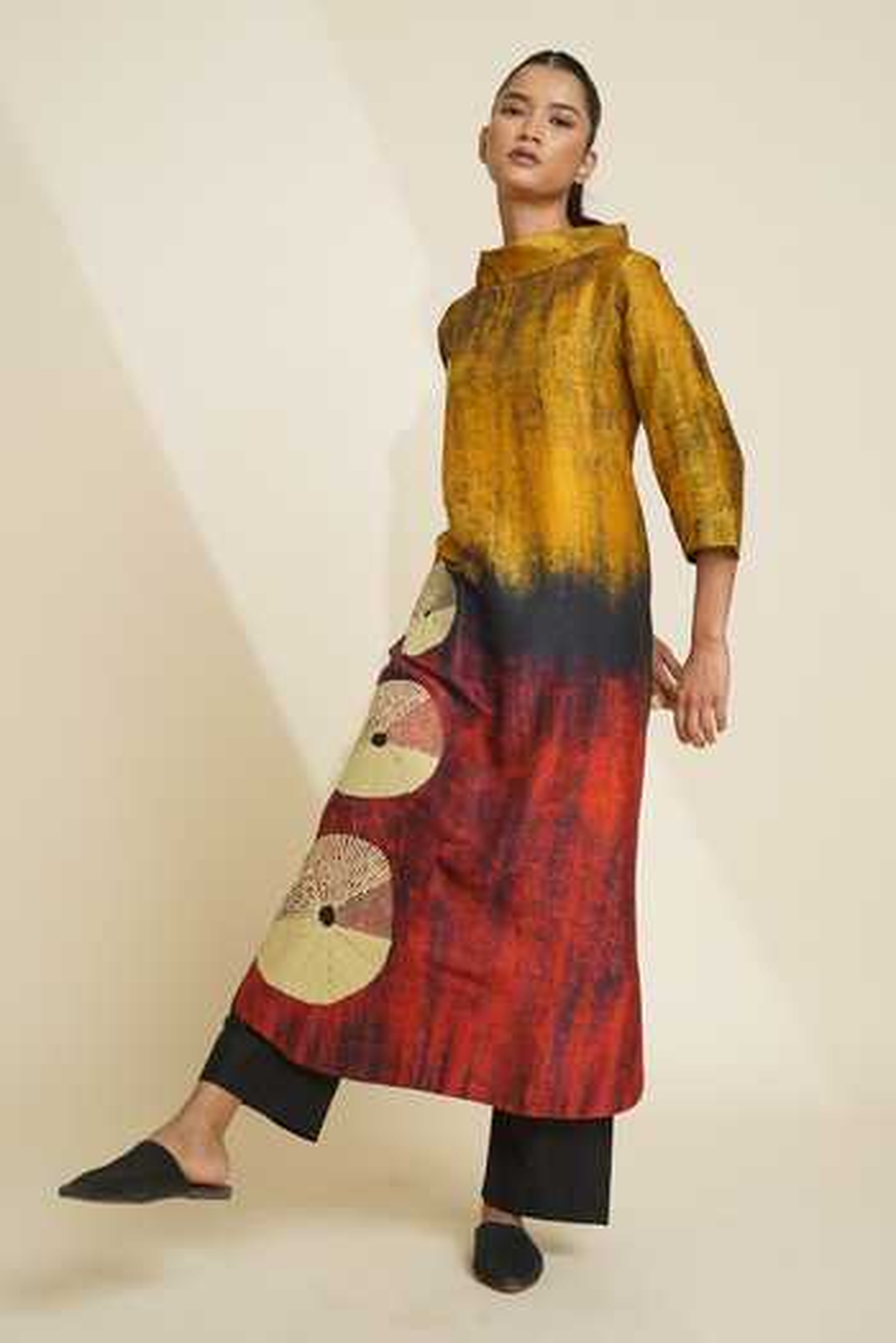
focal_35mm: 50
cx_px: 448
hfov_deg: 27.0
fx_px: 1867
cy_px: 672
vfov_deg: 39.6
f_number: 6.3
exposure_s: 1/60
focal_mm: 50
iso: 100
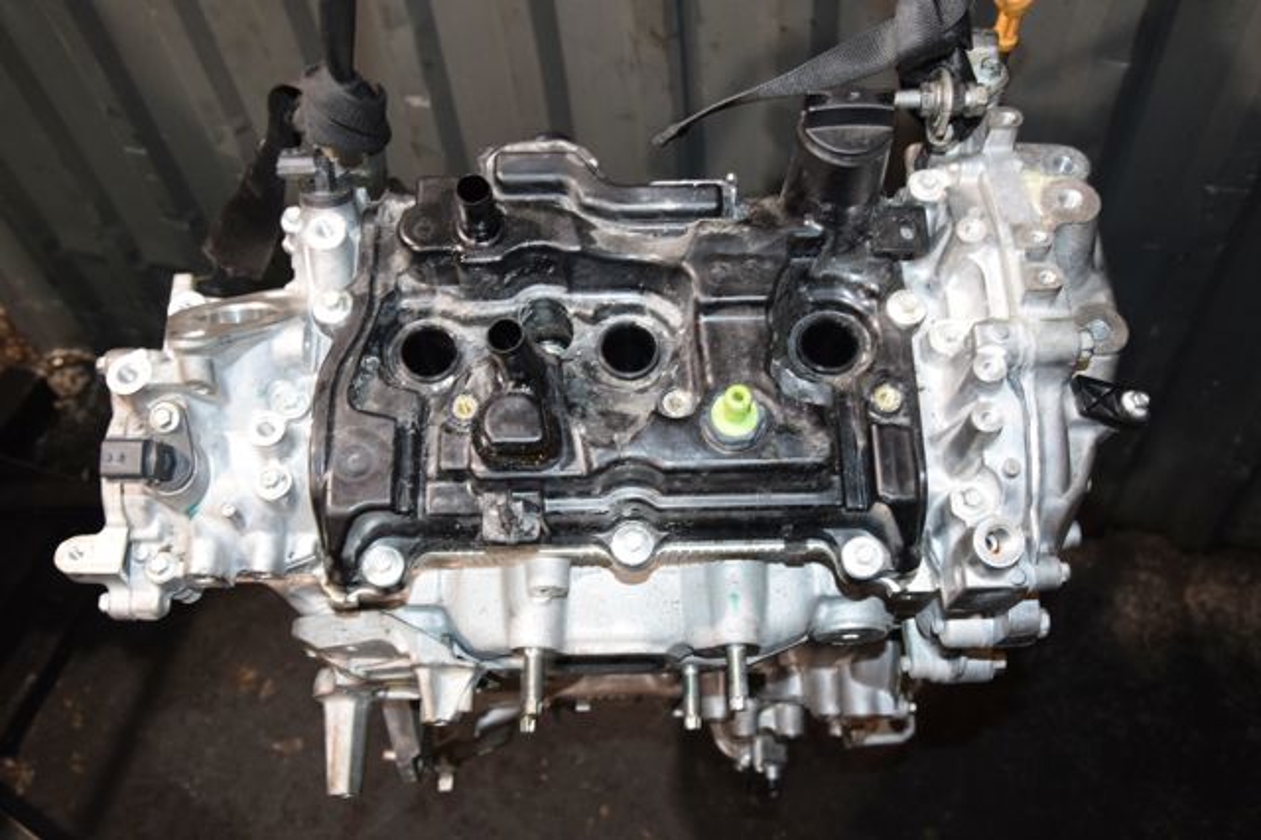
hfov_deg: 53.2
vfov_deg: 36.8
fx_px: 1260
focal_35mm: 36
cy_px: 420
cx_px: 630
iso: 1600
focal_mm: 24
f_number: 5.6
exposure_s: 1/60
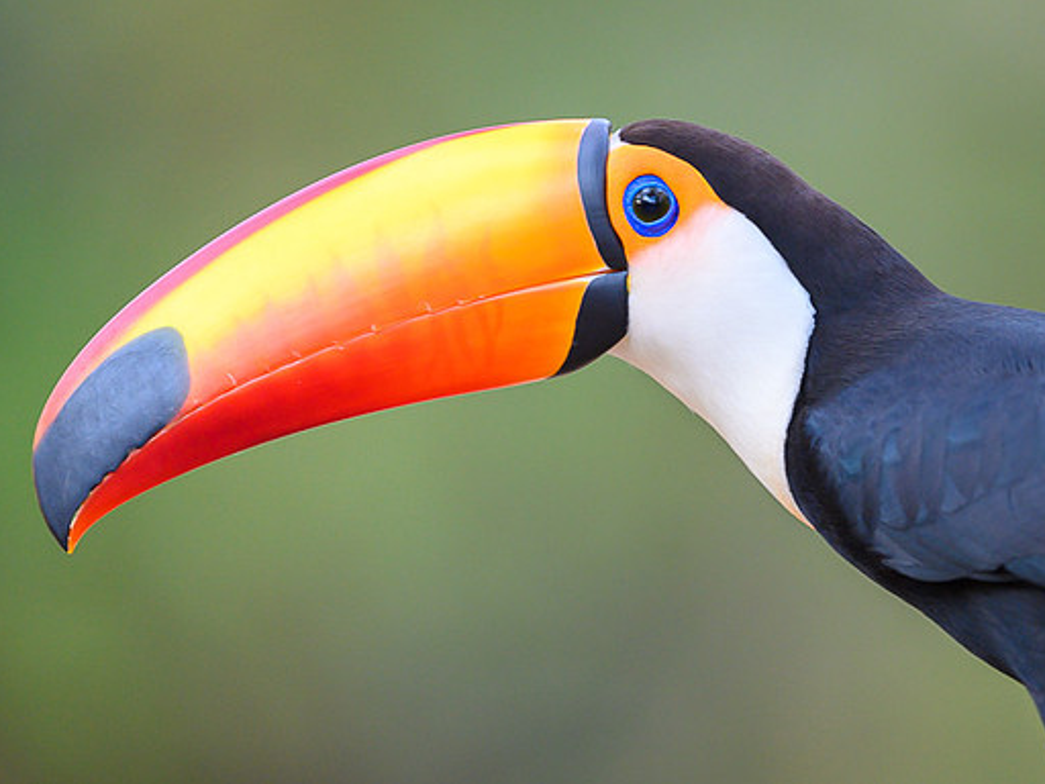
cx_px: 759
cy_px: 324
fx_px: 26294
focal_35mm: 871
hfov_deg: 2.3
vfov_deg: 1.7
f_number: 4
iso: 1600
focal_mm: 500
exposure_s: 1/400
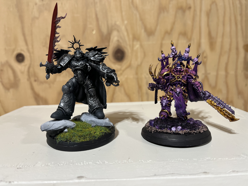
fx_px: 186
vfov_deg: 53.1
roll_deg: +2.0
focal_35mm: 26
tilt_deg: -10.9
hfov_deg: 67.3
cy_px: 93
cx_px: 124
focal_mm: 5.1
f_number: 1.6
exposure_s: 1/60
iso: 64
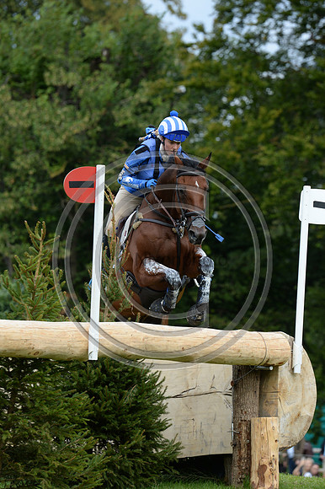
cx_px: 162
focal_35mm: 330
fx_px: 4474
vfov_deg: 6.2
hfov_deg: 4.2
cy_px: 244
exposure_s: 1/1000
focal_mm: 330
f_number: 7.1
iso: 800
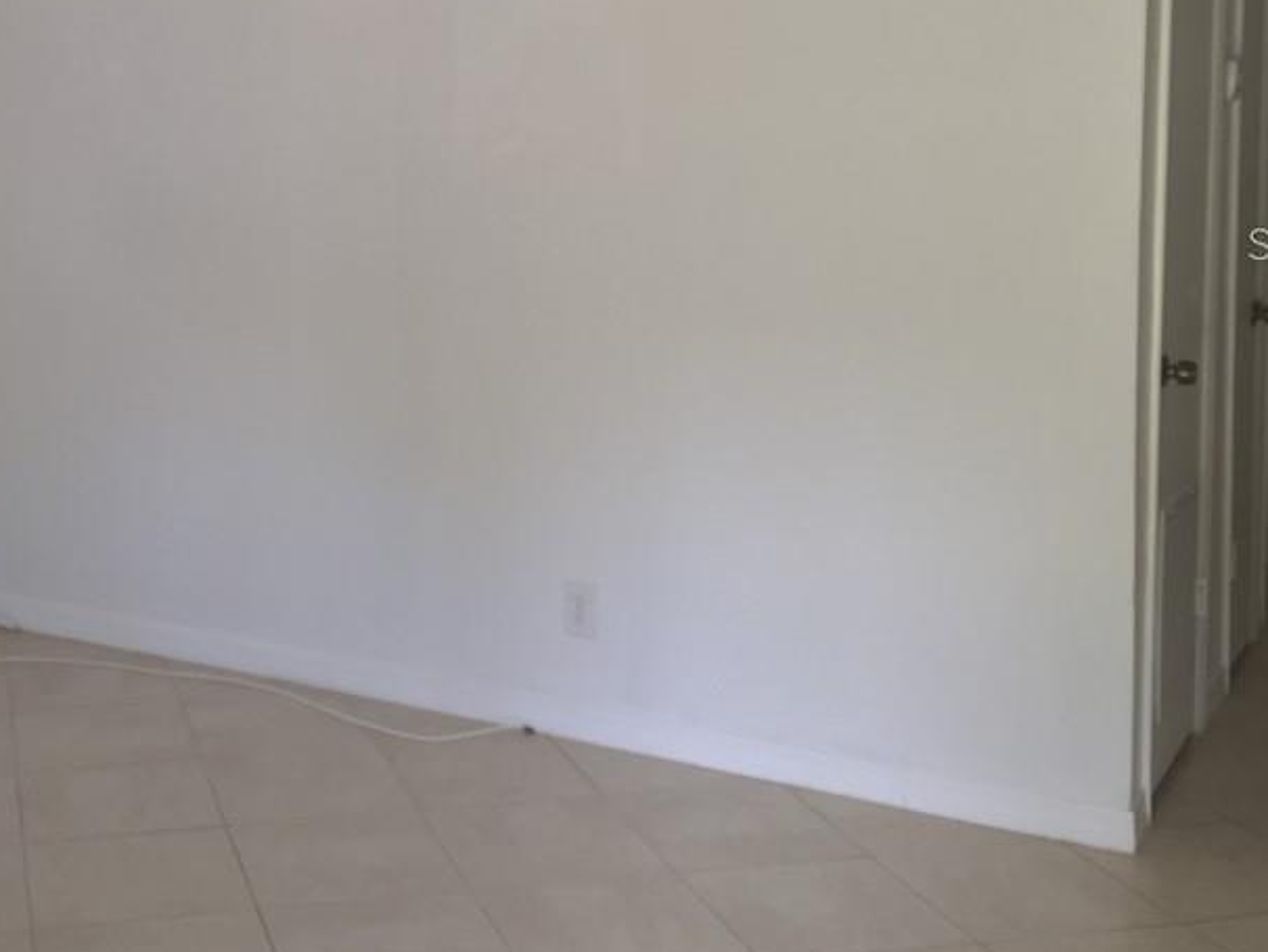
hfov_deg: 38.2
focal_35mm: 49
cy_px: 243
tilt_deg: -4.3
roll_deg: -1.0
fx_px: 1796
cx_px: 375
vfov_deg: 29.3
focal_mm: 4.15
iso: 32
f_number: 2.2
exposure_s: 1/30
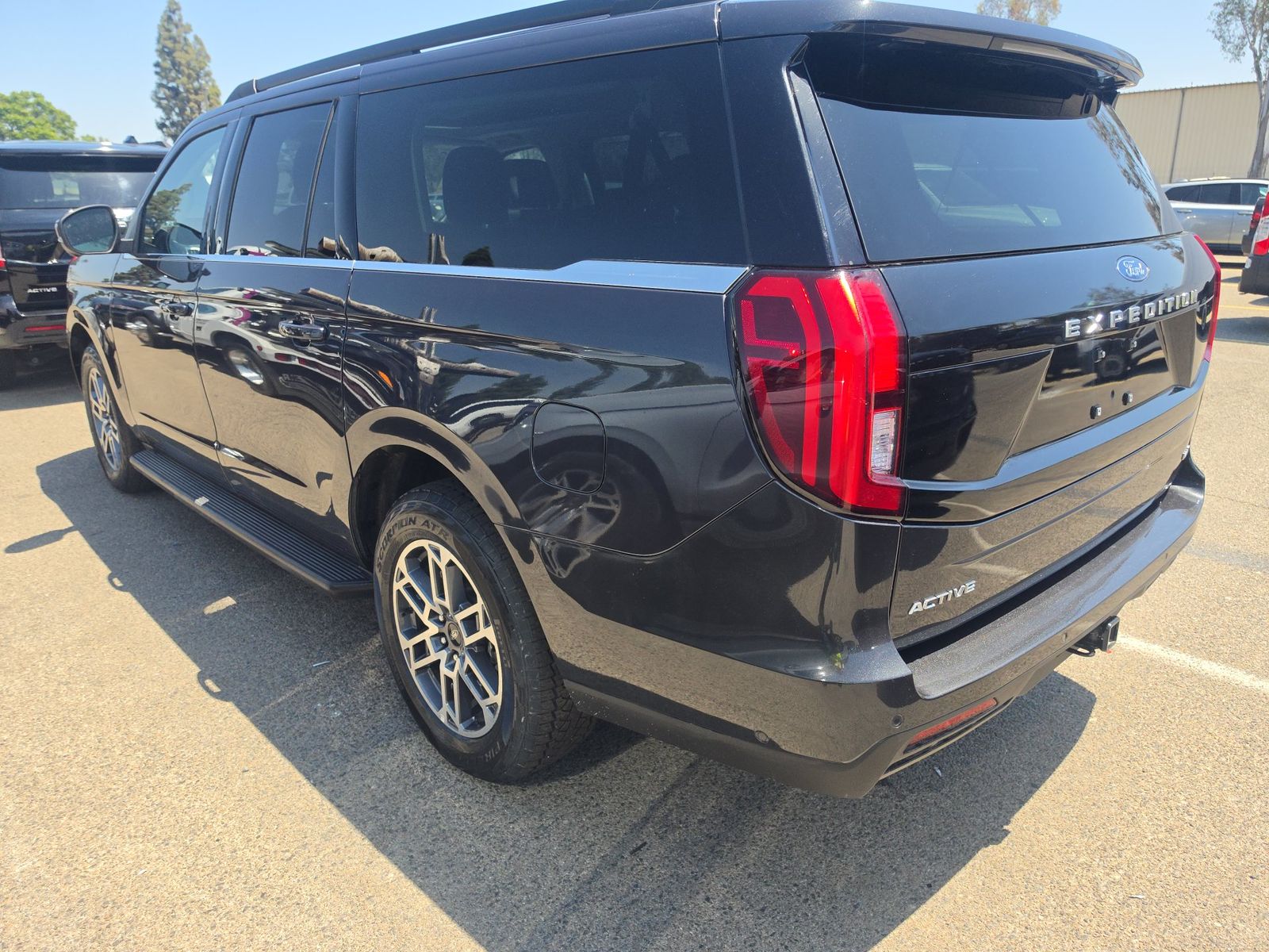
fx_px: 843
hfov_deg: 73.9
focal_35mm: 23
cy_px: 476
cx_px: 634
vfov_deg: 58.9
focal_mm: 6.5
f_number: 1.4
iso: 63
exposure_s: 1/2678
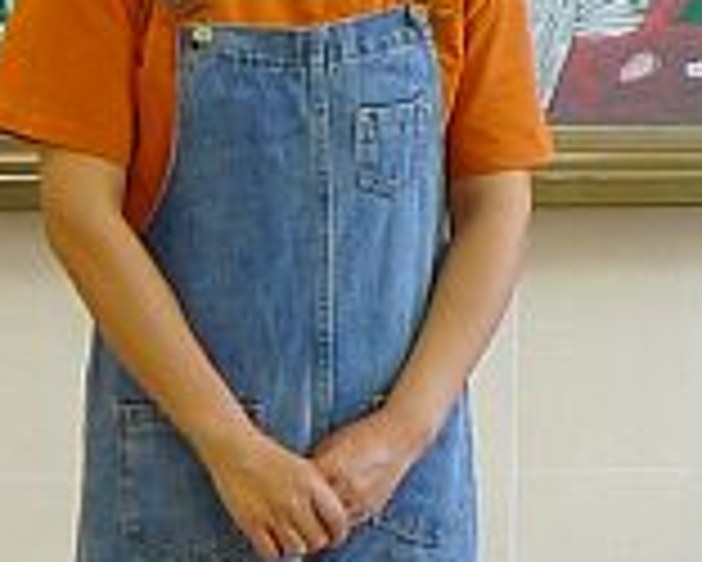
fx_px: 7505
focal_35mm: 361
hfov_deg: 5.3
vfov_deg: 4.3
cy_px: 393
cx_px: -364
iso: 100
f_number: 2.8
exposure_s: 1/20
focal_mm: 10.7
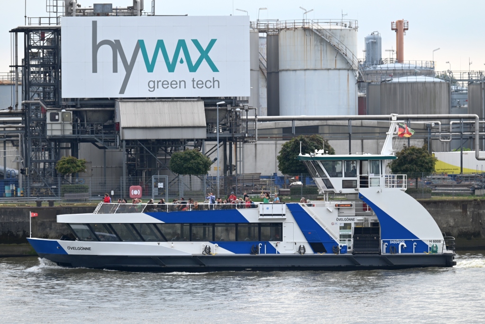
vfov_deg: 5.7
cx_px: 242
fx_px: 3236
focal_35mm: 240
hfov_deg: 8.6
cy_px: 162
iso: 200
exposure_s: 1/800
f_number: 5.3
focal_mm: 240
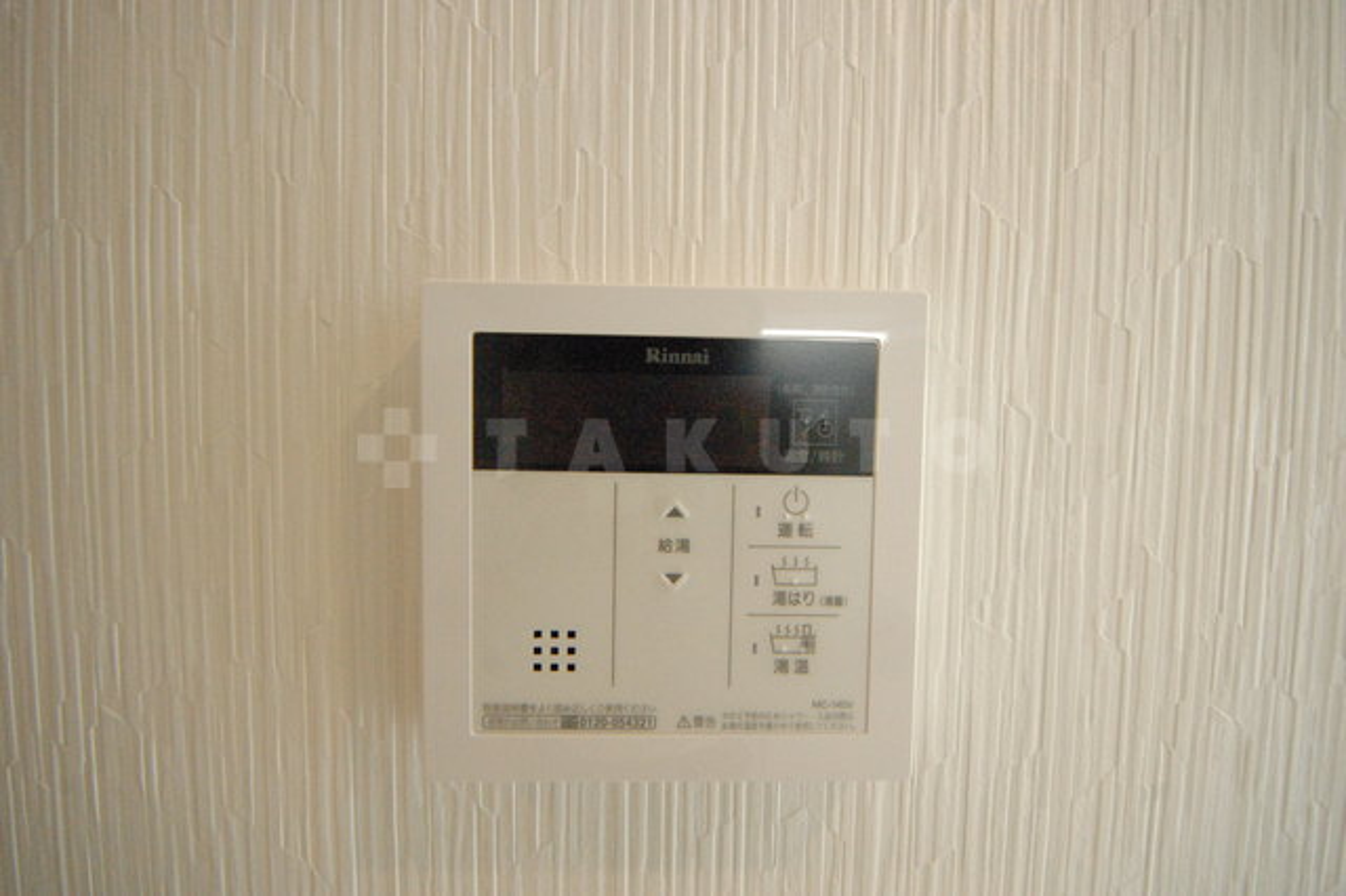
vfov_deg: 89.9
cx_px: 673
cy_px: 448
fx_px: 448
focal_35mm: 12
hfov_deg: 112.6
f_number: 6.3
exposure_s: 1/160
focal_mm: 8
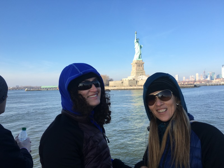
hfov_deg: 61.7
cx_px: 112
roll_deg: +2.8
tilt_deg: +2.3
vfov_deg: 48.2
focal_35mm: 29
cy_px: 84
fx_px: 188
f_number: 2.2
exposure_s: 1/712
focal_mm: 4.15
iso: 25
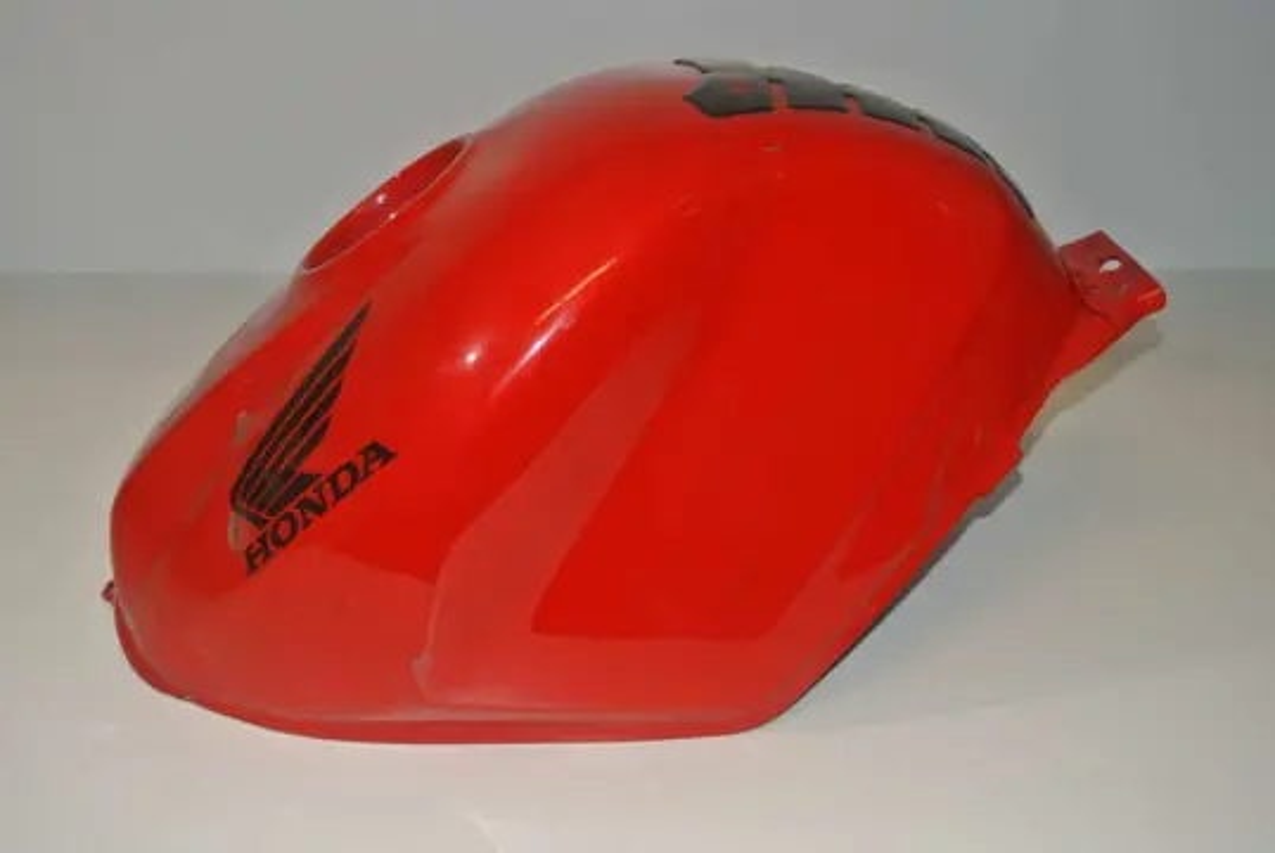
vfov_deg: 33.5
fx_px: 1418
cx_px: 638
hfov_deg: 48.4
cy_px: 426
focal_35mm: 40
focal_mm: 15.1
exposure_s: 1/60
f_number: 4.2
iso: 200
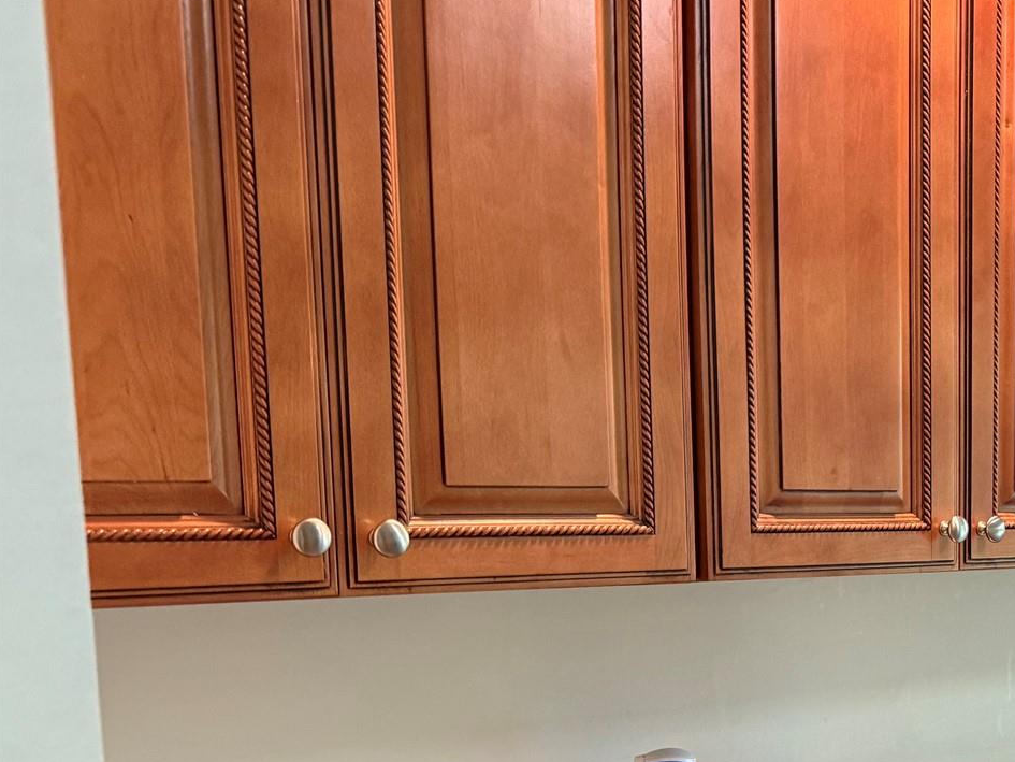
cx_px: 1094
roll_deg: -1.1
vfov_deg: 27.0
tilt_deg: -5.3
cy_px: 698
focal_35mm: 52
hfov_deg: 32.7
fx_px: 1525
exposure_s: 1/60
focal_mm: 6.76
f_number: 1.78
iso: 320
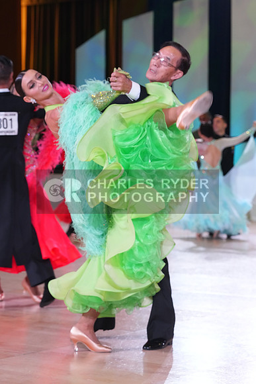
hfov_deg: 14.0
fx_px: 1045
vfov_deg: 20.8
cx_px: 128
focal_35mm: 98
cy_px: 192
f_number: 6.3
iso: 3200
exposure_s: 1/250
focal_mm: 98
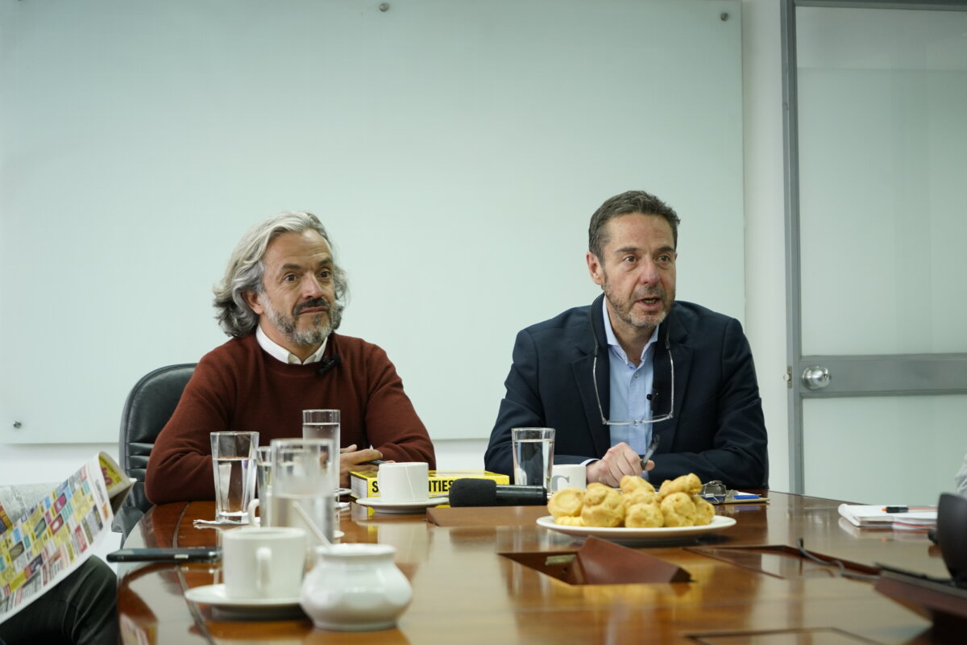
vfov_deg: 19.5
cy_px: 322
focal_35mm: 70
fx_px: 1880
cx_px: 484
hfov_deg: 28.8
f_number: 5.6
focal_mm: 70
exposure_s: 1/160
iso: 2500
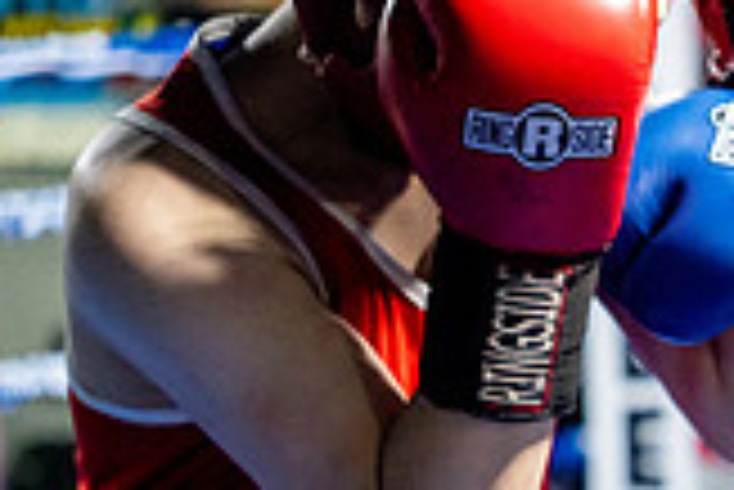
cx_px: 1211
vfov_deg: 7.7
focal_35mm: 178
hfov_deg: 11.0
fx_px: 3632
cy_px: 461
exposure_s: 1/1000
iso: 4000
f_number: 2
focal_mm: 50
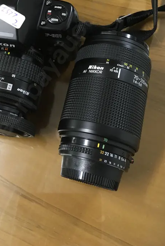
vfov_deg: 42.4
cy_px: 65
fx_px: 309
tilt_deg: -66.3
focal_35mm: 45
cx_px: 53
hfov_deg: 29.7
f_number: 2.2
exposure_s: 1/33
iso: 125
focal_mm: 4.15
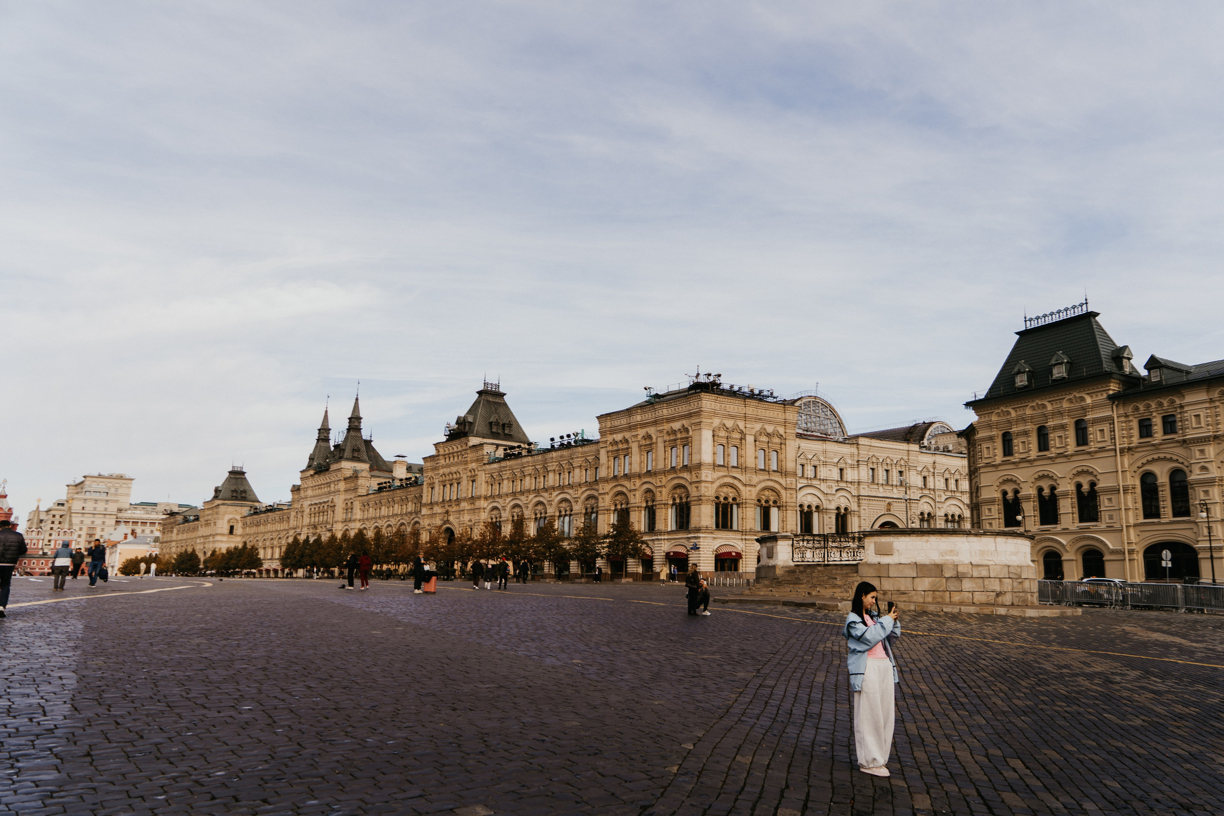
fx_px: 842
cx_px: 631
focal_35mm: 25
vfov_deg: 51.7
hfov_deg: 72.0
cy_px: 421
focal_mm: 24
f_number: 4
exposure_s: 1/320
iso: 100
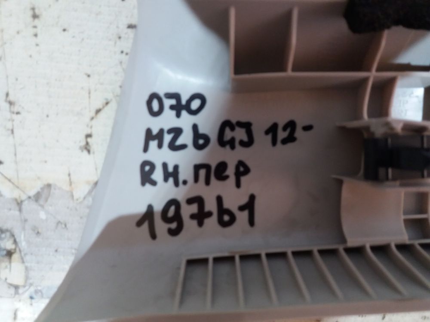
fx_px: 348
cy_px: 161
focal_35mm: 28
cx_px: 215
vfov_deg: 49.7
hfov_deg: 63.4
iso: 160
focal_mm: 3.7
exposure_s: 1/17
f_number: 1.9
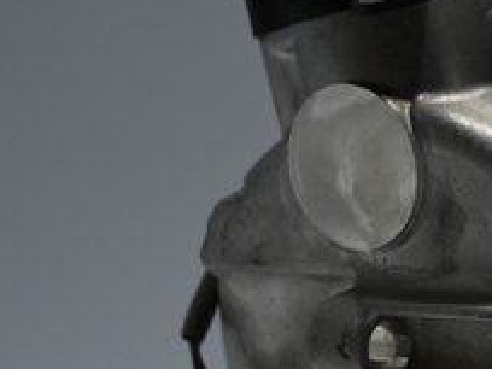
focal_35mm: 134
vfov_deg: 11.1
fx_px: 1900
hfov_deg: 14.2
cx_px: 620
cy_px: 217
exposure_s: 1/50
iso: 320
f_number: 5
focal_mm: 31.5
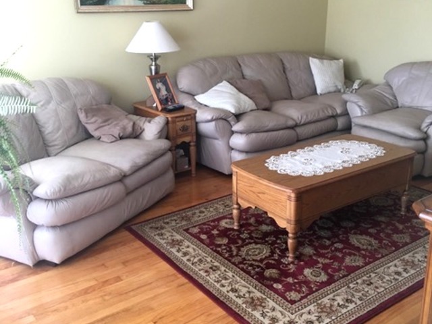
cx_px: 216
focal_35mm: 29
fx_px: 362
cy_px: 162
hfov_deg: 61.7
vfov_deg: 48.2
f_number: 2.2
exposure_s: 1/15
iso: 50
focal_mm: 4.15
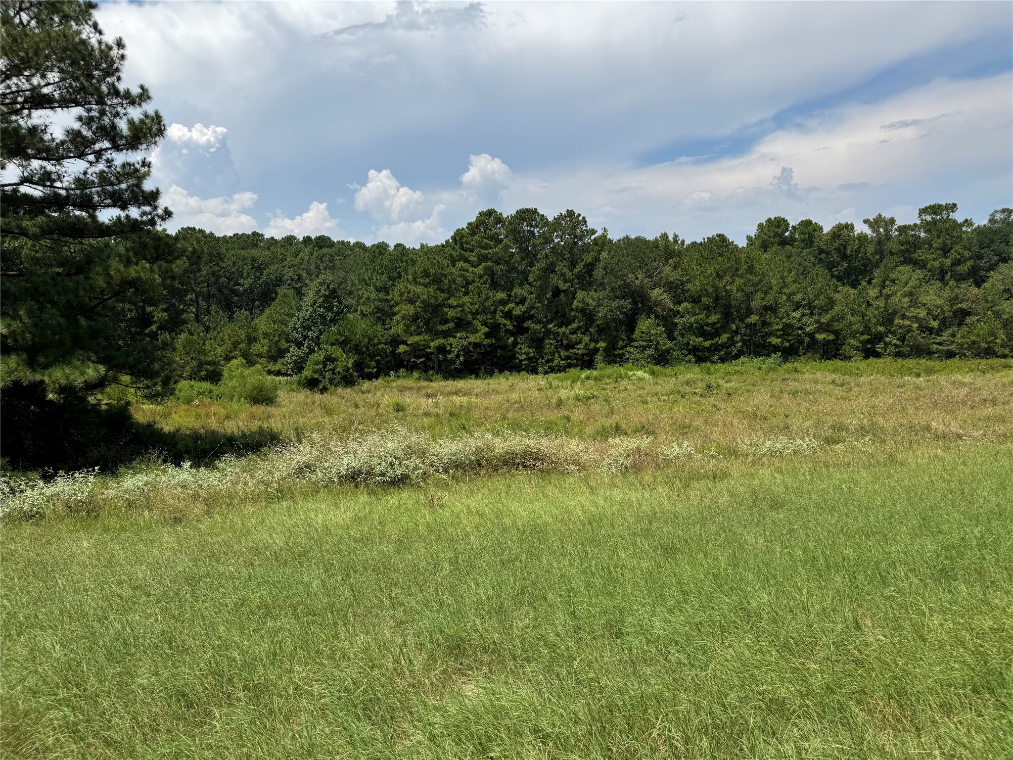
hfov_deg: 71.6
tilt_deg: -3.8
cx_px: 506
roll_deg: +2.9
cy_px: 380
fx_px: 702
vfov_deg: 56.8
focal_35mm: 24
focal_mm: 6.76
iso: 80
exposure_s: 1/5814
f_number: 1.78
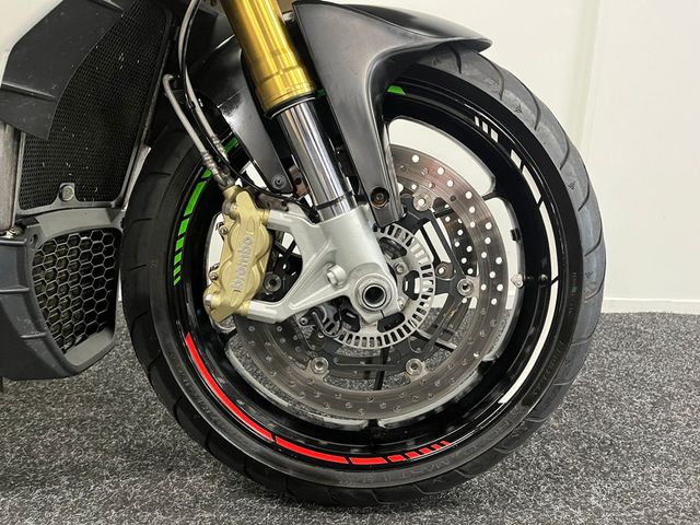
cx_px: 350
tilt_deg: -14.4
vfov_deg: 53.1
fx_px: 526
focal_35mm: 26
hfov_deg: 67.3
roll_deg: -1.5
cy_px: 262
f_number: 1.6
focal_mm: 5.1
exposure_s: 1/50
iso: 500
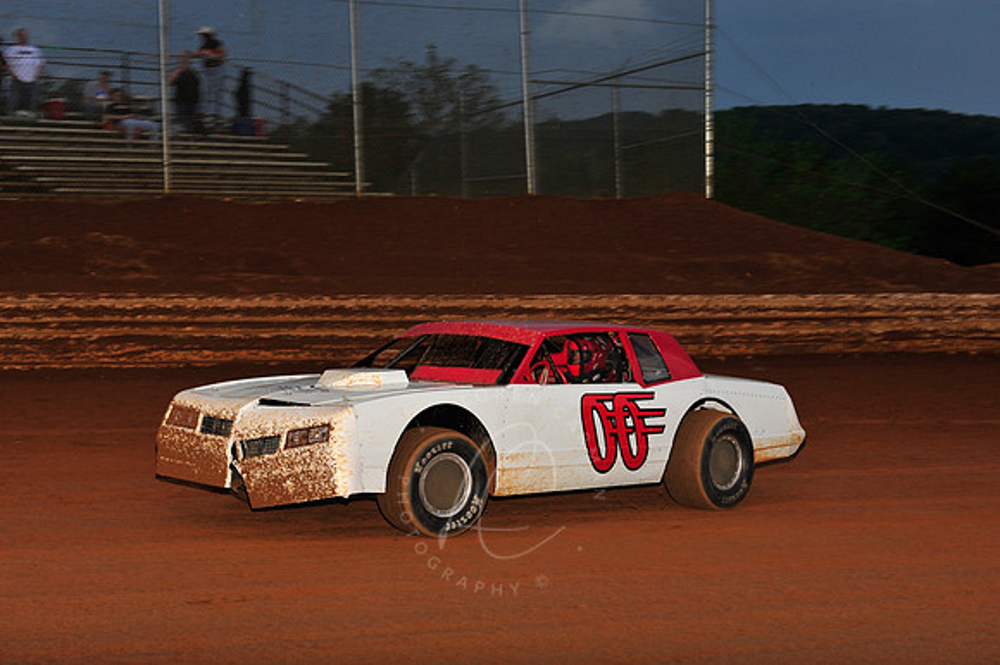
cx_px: 500
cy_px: 332
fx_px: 2387
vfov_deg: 15.9
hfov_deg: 23.7
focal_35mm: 86
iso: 800
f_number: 6.3
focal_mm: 86
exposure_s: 1/320
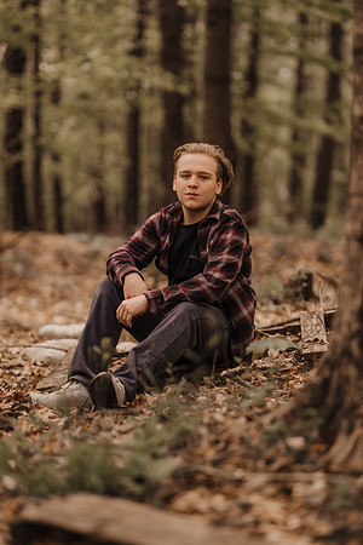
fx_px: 1286
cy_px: 272
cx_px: 182
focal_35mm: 85
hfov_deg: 16.1
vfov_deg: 23.9
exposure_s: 1/1250
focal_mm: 85
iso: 125
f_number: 1.6
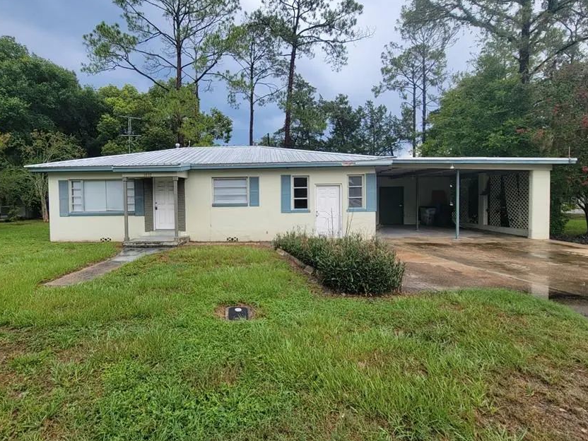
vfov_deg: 77.9
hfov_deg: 93.9
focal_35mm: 16
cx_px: 252
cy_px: 200
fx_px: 272
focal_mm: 2.2
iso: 50
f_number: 2.2
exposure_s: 1/670
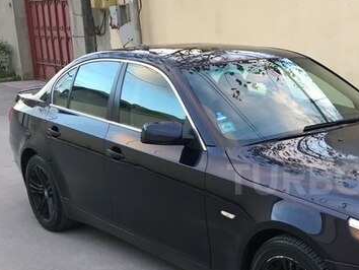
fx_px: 560
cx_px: 331
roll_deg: -0.9
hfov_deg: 33.4
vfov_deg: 26.9
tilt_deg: -14.7
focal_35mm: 54
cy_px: 179
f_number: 2.2
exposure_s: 1/33
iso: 32
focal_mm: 4.15
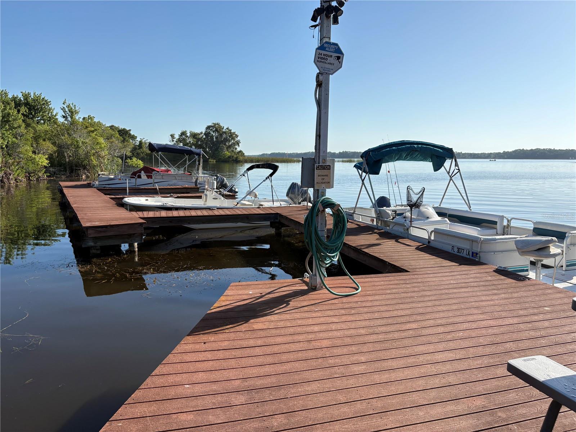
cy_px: 216
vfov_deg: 53.1
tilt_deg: -7.4
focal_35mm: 26
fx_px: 433
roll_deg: +0.7
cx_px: 288
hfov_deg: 67.3
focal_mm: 5.96
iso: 50
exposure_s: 1/2865
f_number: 1.6
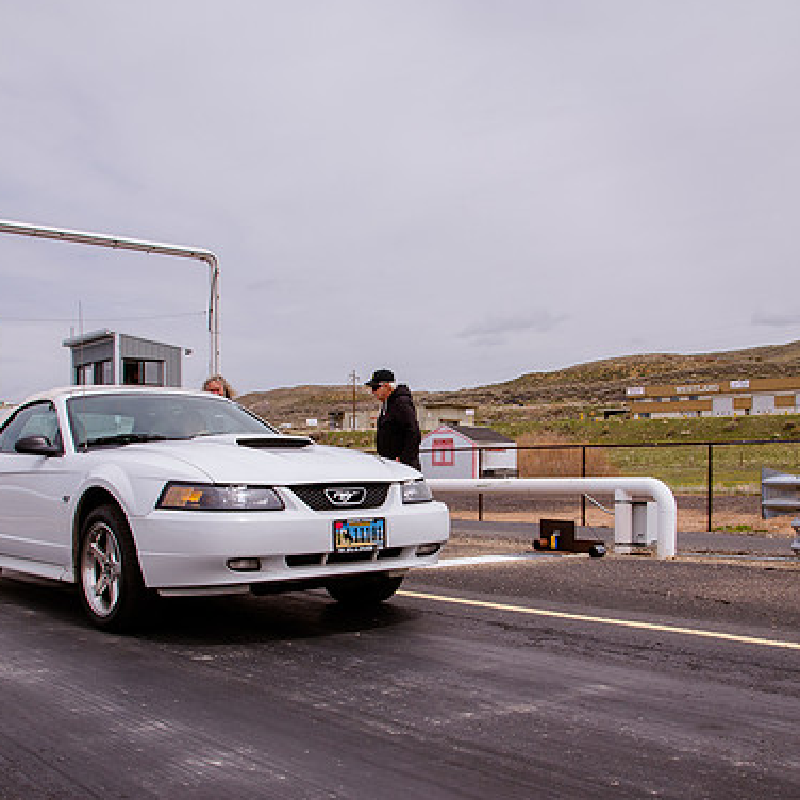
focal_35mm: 37
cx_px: 403
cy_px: 460
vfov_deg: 44.8
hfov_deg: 44.9
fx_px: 967
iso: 200
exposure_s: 1/320
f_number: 13
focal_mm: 24
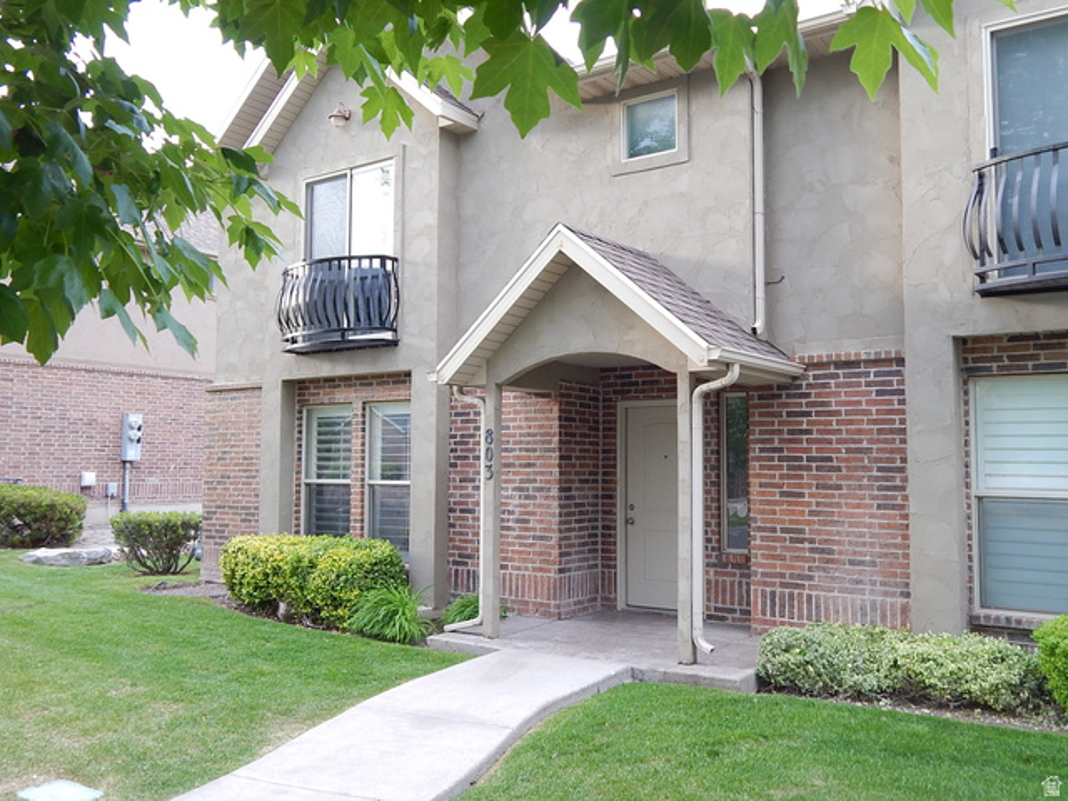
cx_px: 534
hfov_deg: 58.4
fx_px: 956
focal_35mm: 31
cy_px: 400
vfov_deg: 45.4
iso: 140
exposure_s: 1/30
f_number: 3.2
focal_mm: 5.6
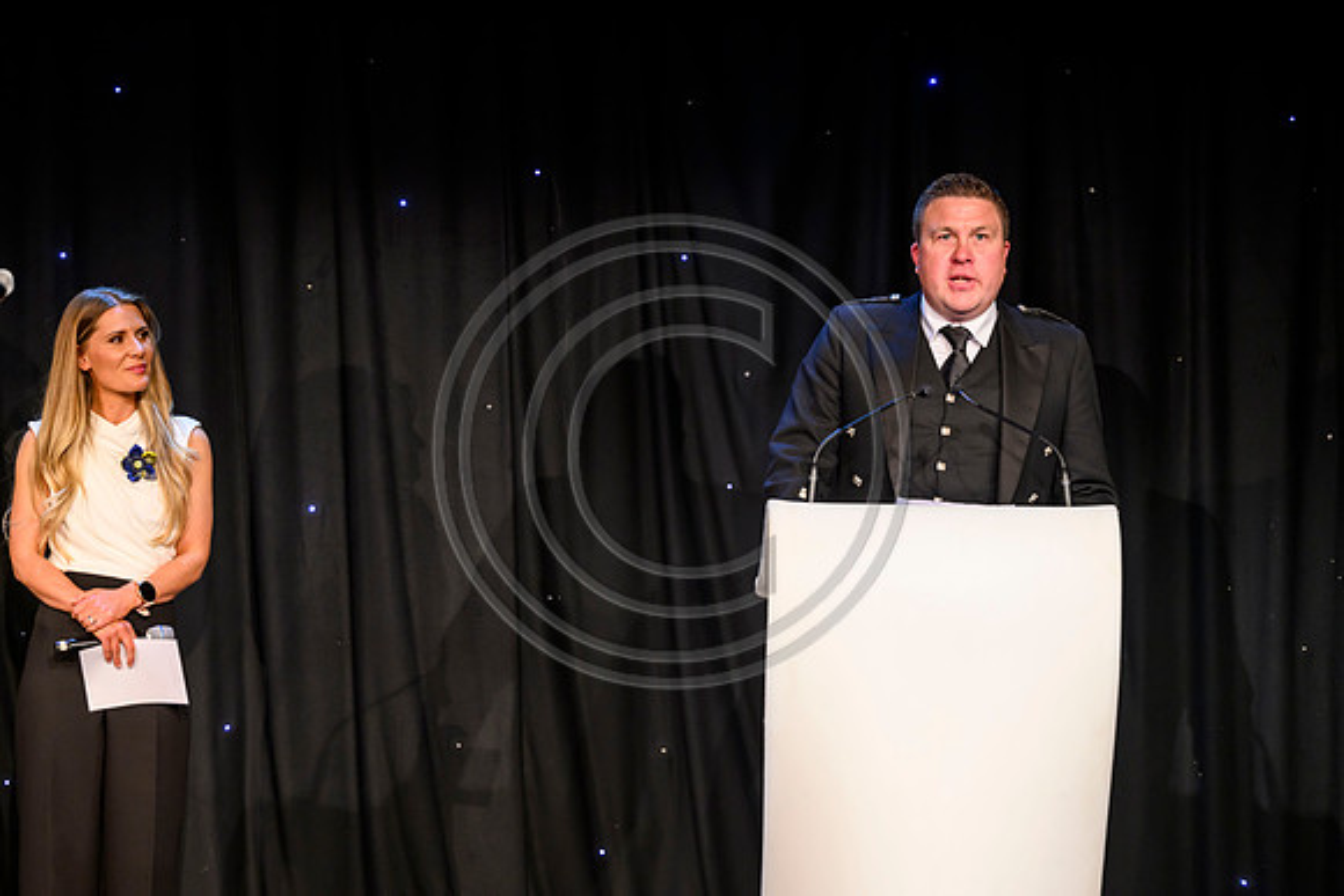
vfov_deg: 11.9
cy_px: 448
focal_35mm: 115
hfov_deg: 17.8
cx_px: 672
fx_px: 4294
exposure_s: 1/200
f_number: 3.2
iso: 1600
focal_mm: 115
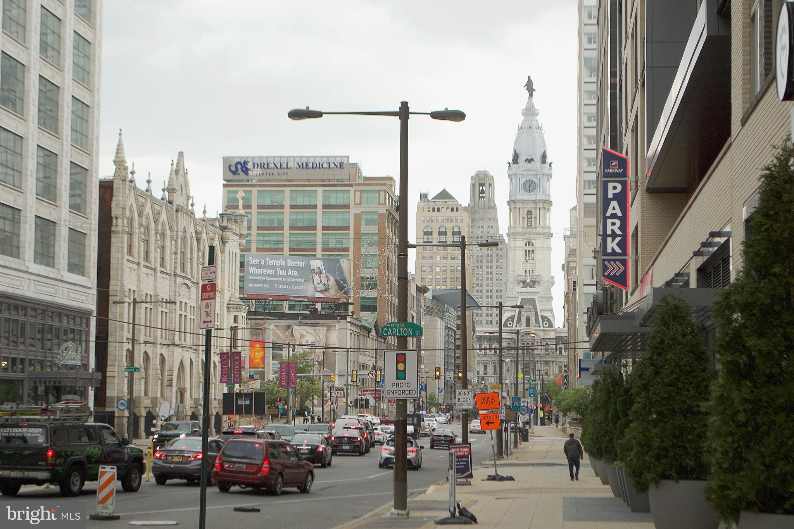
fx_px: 1522
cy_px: 264
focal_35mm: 69
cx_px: 397
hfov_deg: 29.2
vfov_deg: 19.7
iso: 200
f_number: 6.3
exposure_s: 1/100
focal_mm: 46
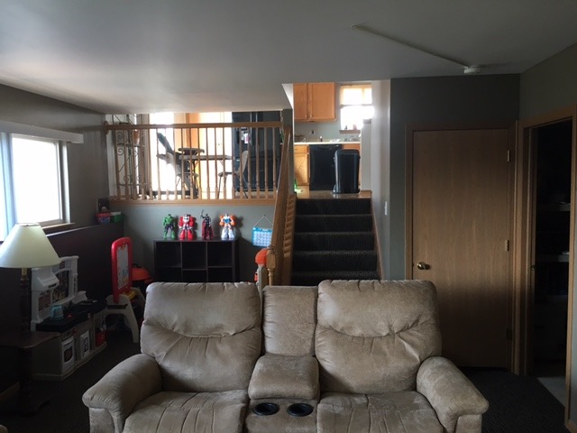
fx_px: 483
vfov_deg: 48.2
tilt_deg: -4.0
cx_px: 288
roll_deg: +1.1
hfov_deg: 61.7
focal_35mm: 29
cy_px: 216
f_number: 2.2
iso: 64
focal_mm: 4.15
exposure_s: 1/30
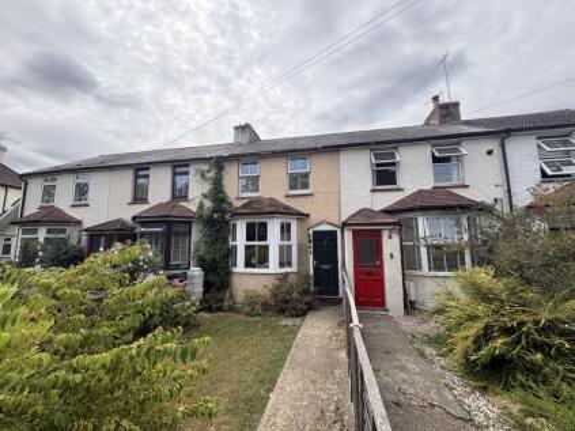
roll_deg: +0.3
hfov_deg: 102.1
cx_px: 288
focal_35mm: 14
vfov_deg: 85.6
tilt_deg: +7.2
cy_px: 216
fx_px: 232
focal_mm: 2.22
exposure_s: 1/956
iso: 64
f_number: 2.2
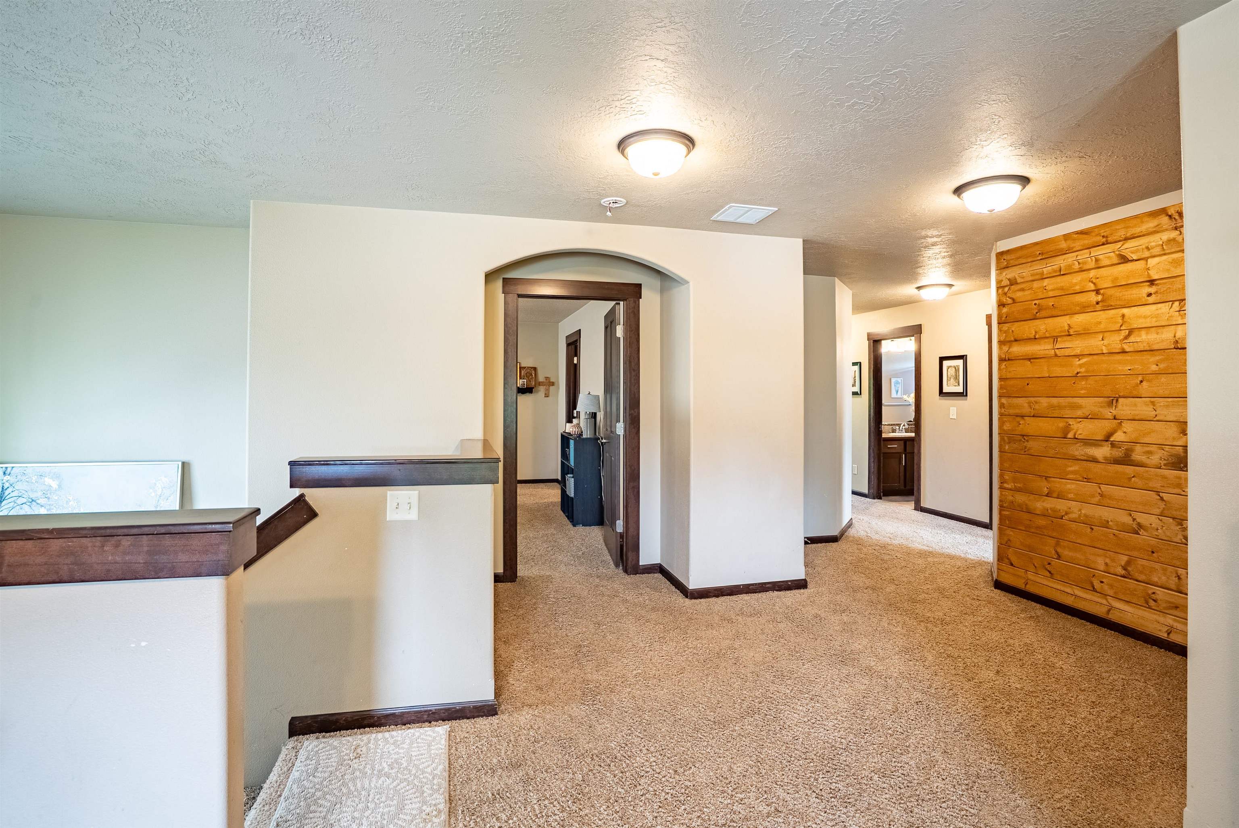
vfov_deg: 73.8
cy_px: 414
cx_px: 620
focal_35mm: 16
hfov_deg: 96.7
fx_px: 551
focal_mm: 16
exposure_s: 1/80
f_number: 8
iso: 400
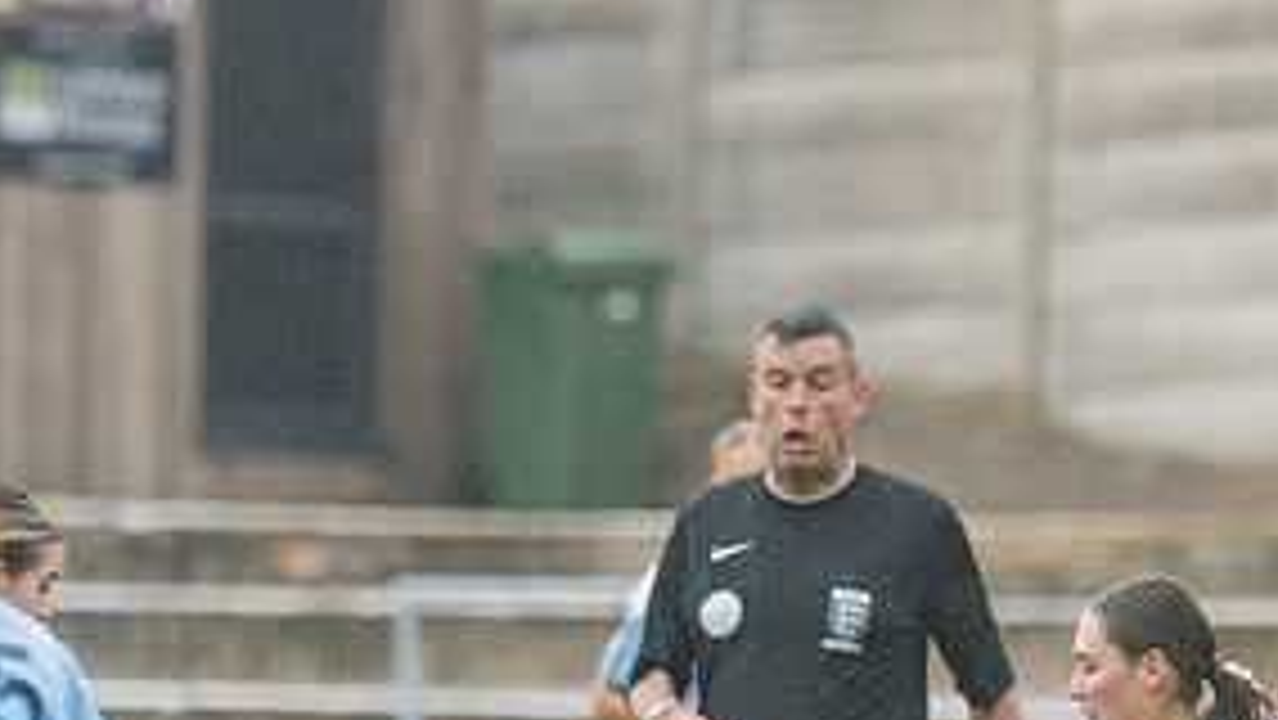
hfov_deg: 2.6
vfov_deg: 1.5
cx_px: 823
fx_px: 27832
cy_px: 864
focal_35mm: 821
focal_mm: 220
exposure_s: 1/1600
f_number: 2.8
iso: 320
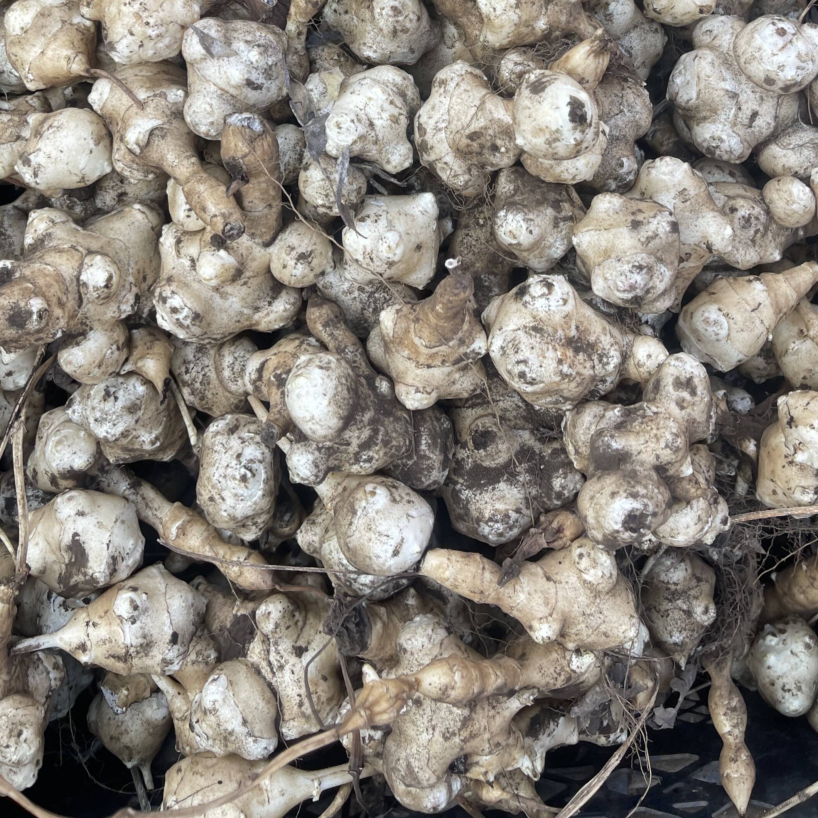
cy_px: 42
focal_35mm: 42
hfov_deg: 40.0
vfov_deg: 36.8
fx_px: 1123
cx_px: 455
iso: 32
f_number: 1.6
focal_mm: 5.1
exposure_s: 1/262
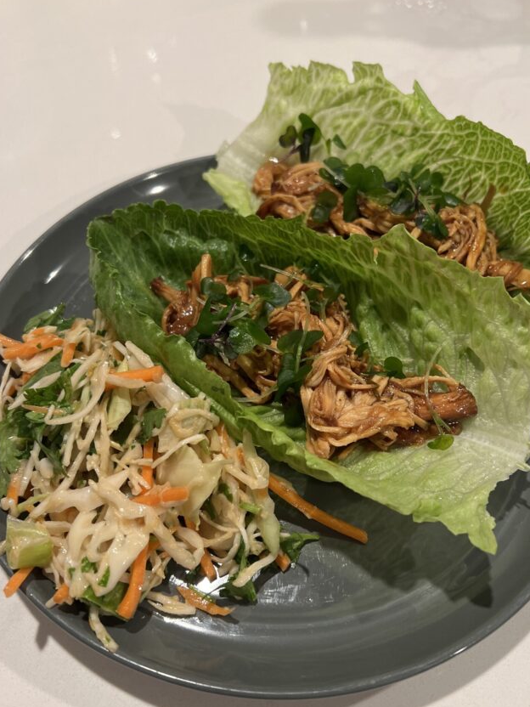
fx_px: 653
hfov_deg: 44.1
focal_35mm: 32
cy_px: 386
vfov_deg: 56.7
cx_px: 279
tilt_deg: -56.6
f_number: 1.5
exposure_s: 1/60
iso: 160
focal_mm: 5.7
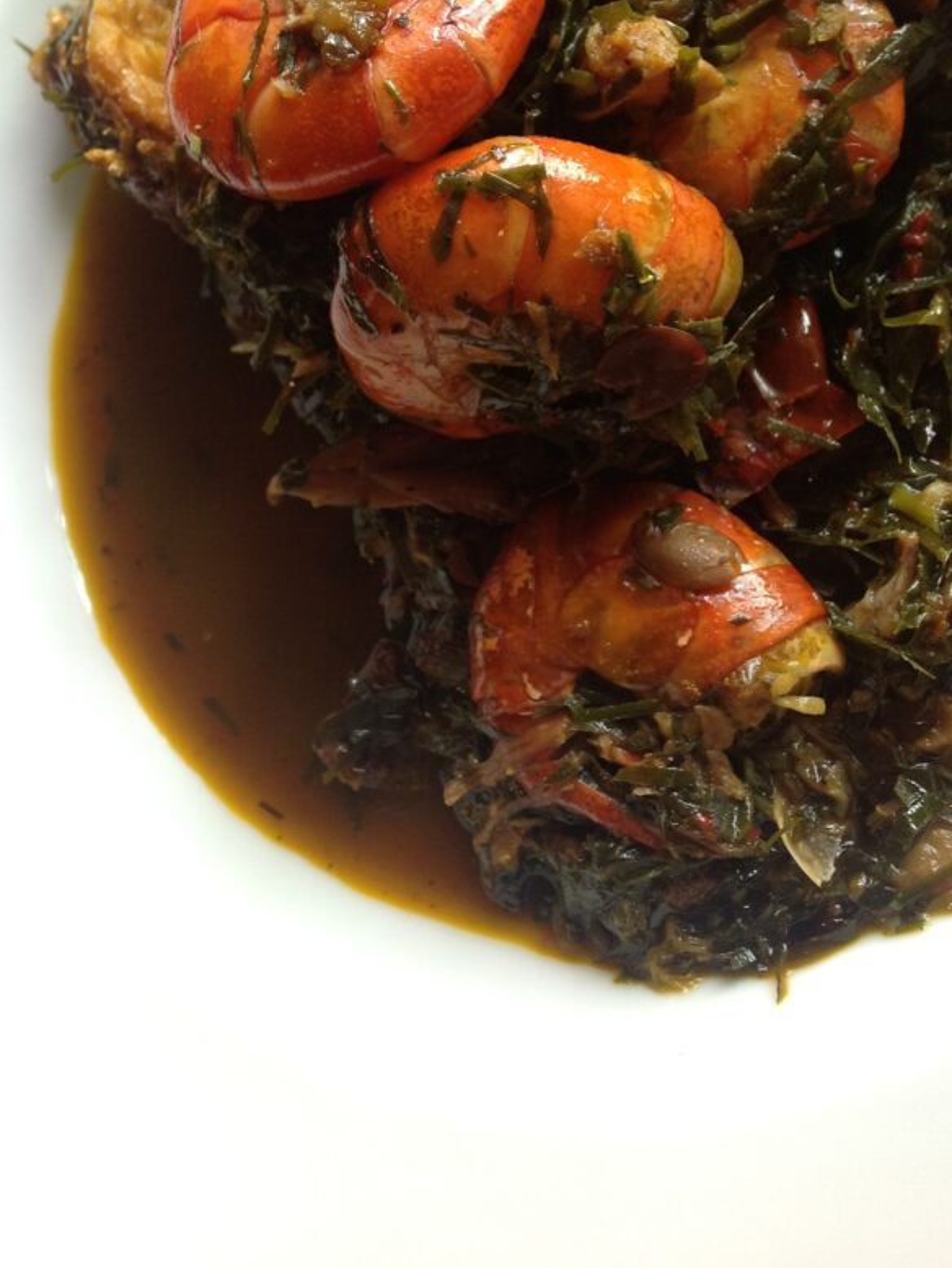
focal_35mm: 46
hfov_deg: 31.5
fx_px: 1686
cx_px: 428
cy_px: 445
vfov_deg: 40.8
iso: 100
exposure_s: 1/15
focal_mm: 4.28
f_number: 2.4
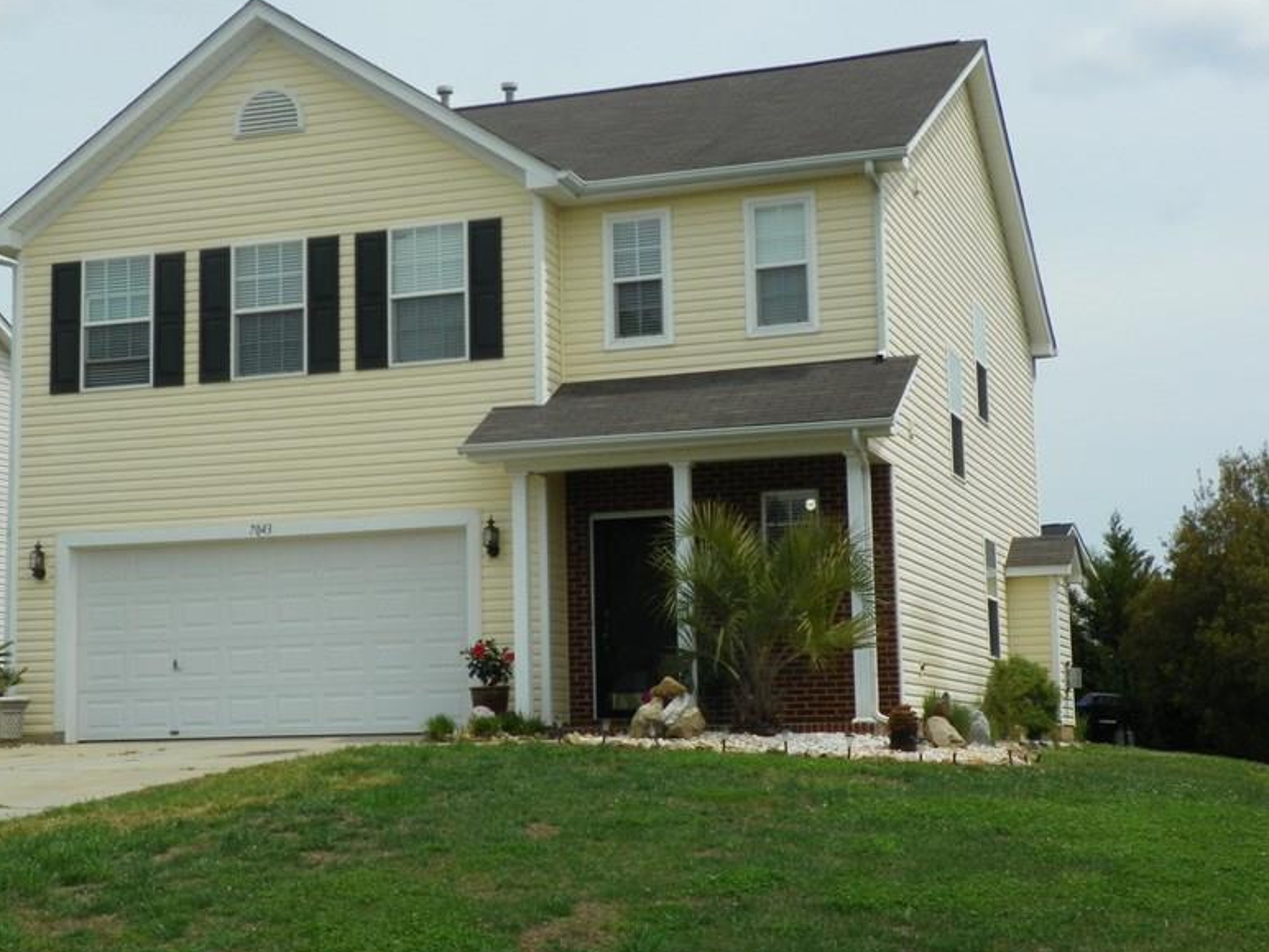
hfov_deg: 31.6
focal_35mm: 61
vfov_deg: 24.0
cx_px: 534
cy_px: 449
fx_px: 2236
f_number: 5.6
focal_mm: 8.2
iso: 64
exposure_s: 1/400
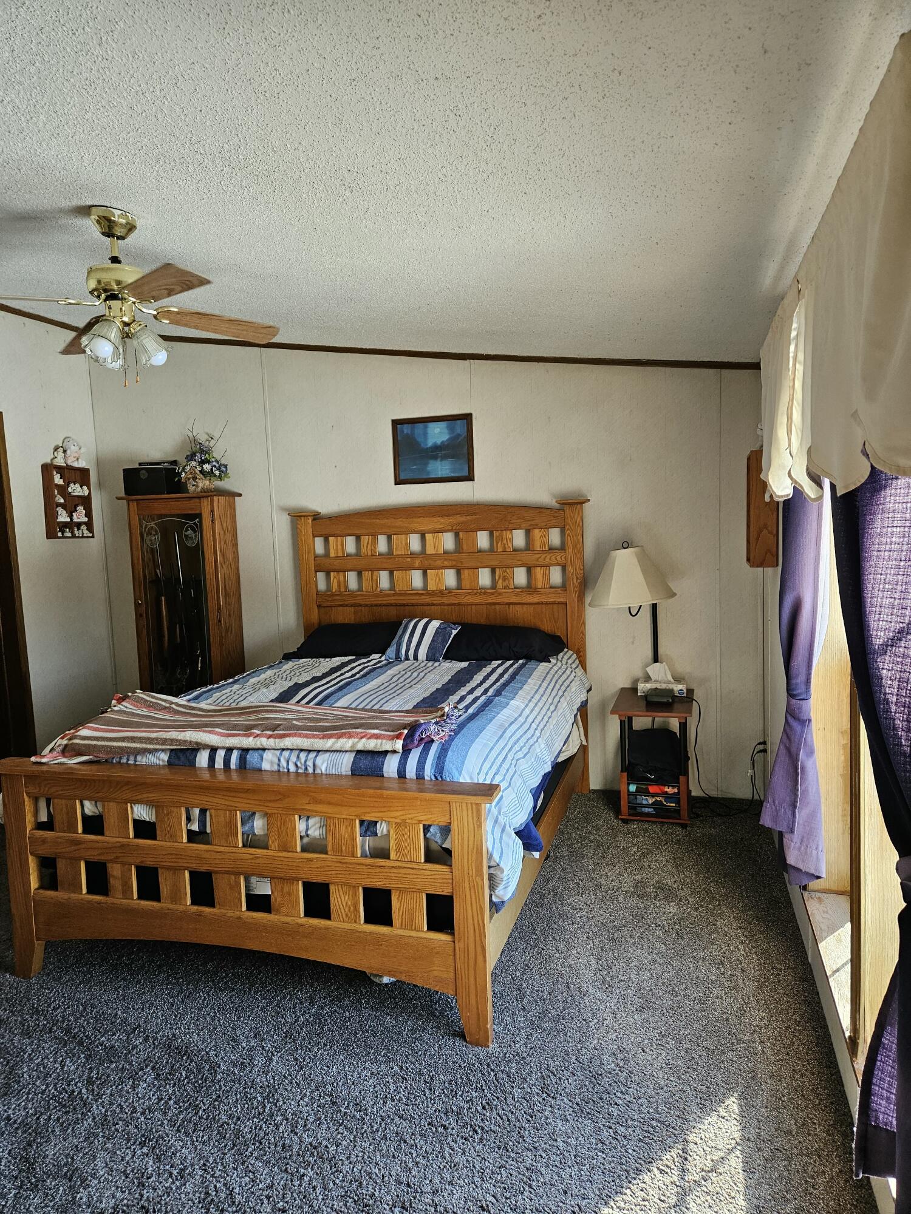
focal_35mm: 23
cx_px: 456
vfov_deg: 73.9
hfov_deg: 58.9
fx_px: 807
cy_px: 607
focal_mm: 5.4
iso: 320
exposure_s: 1/359
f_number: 1.8
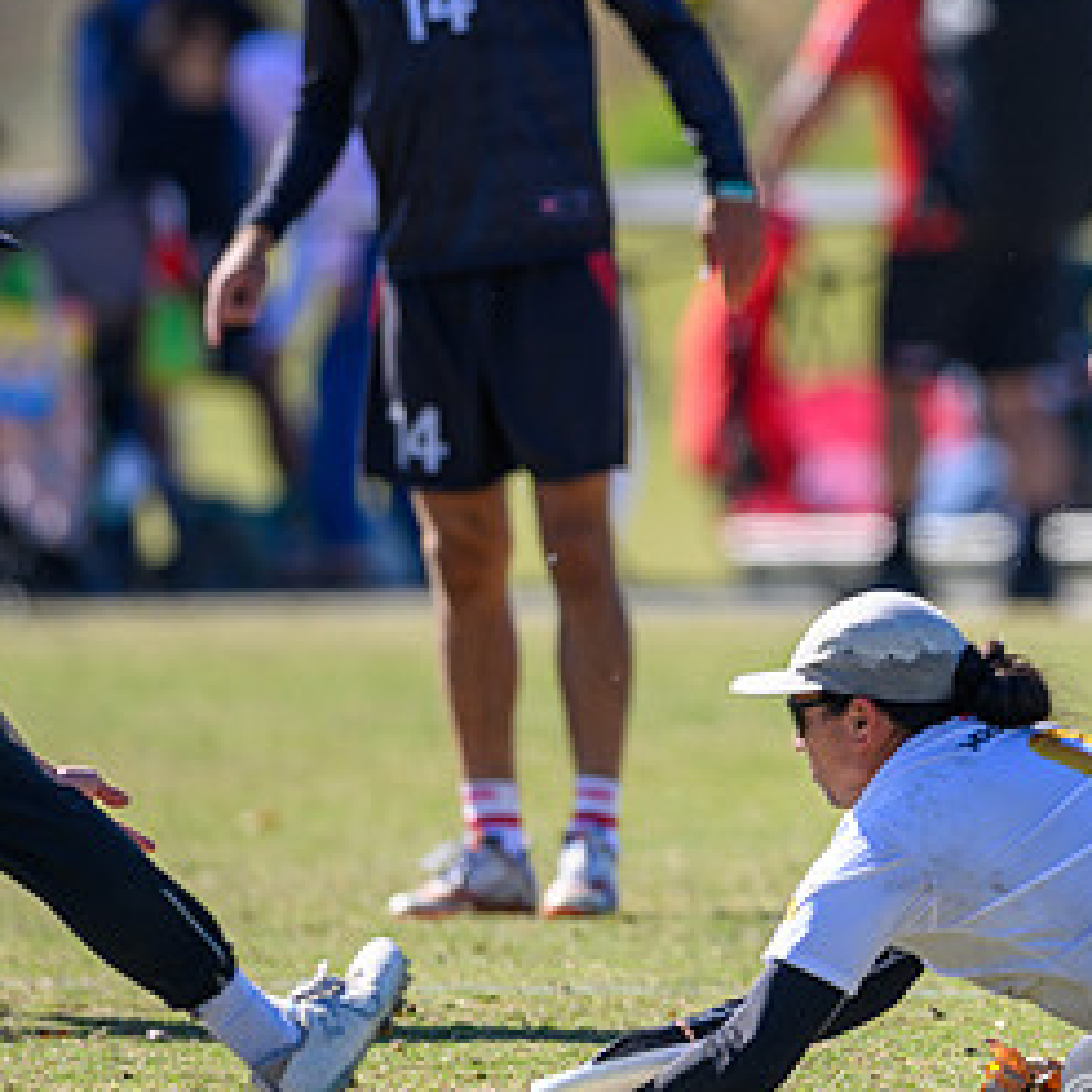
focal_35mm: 991
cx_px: 1076
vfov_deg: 1.8
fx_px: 35369
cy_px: 435
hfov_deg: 1.8
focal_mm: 400
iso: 100
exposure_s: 1/800
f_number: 3.2
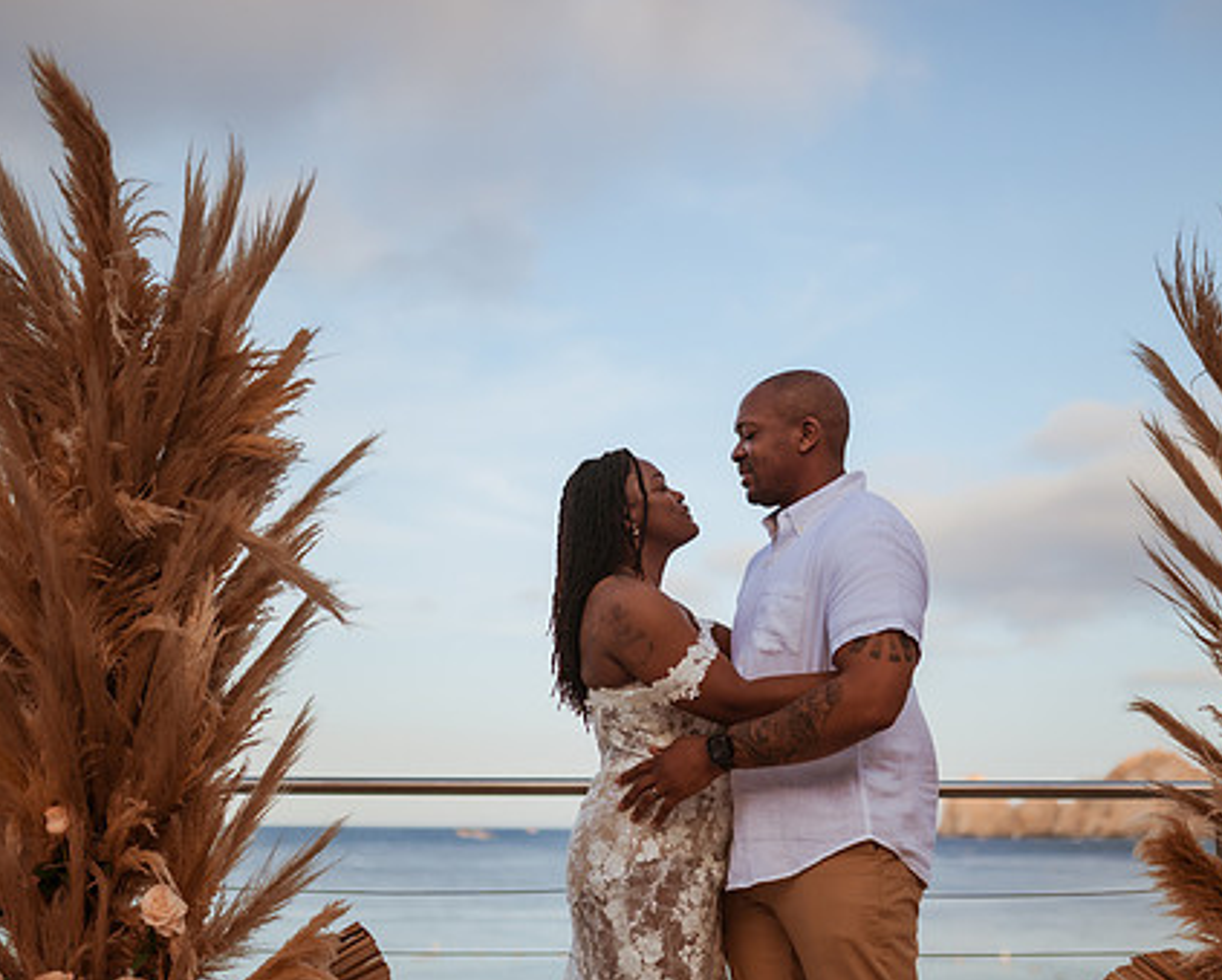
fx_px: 1629
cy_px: 552
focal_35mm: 45
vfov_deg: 33.4
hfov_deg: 41.0
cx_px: 716
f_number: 1.6
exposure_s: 1/8000
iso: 250
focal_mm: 35
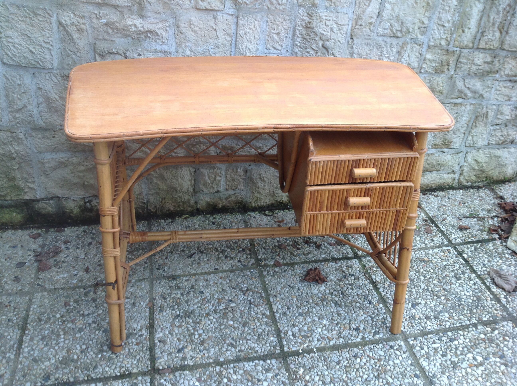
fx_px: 522
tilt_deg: -31.6
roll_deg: -8.5
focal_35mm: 35
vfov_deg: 40.6
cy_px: 193
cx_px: 258
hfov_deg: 52.7
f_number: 2.4
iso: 50
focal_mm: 4.28
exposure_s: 1/60
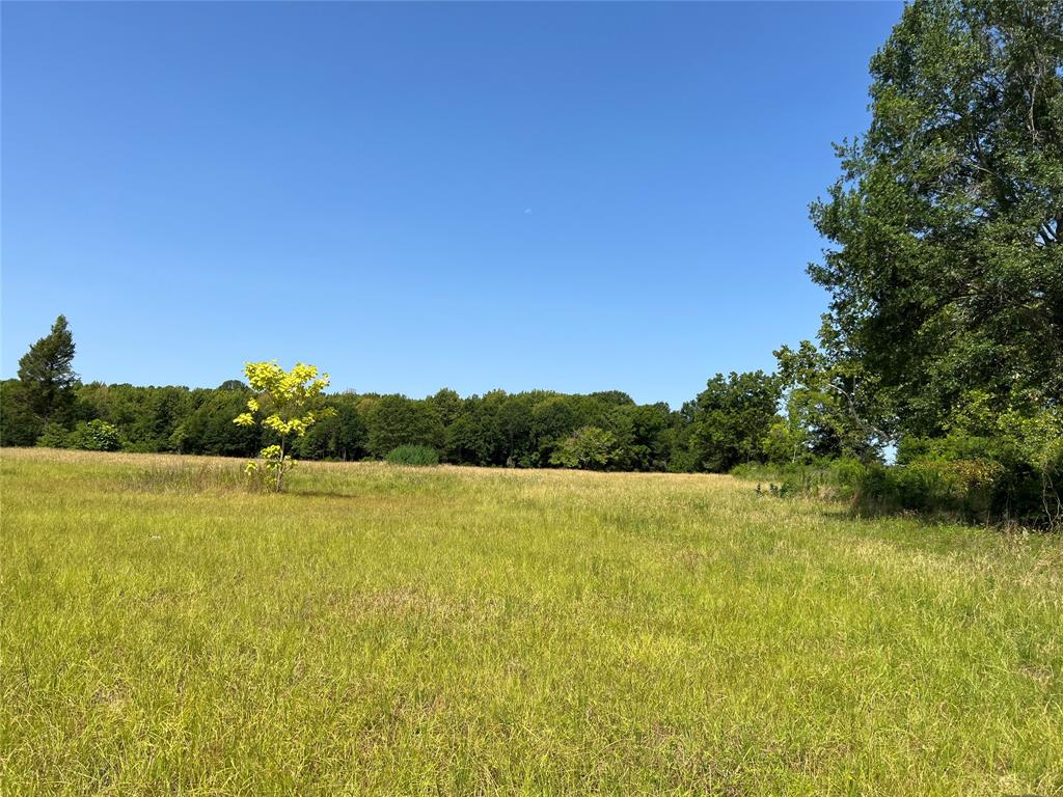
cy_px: 398
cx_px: 532
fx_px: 798
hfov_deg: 67.3
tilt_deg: +5.0
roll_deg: -2.7
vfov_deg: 53.1
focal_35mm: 26
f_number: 1.5
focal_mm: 5.7
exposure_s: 1/4444
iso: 50
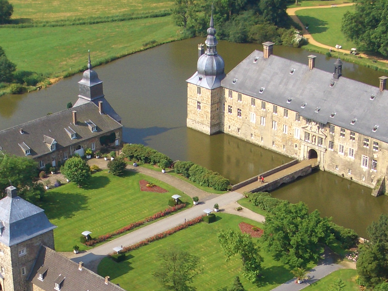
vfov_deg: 16.8
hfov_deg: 22.4
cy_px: 241
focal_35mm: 87
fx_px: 975
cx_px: 146
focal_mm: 6.8
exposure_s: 1/250
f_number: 4.6
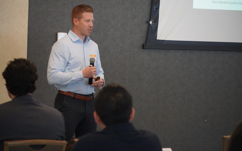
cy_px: 77
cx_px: 121
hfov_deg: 10.2
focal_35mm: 207
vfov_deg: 6.4
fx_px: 1362
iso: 6400
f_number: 5.6
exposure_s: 1/80
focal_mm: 135
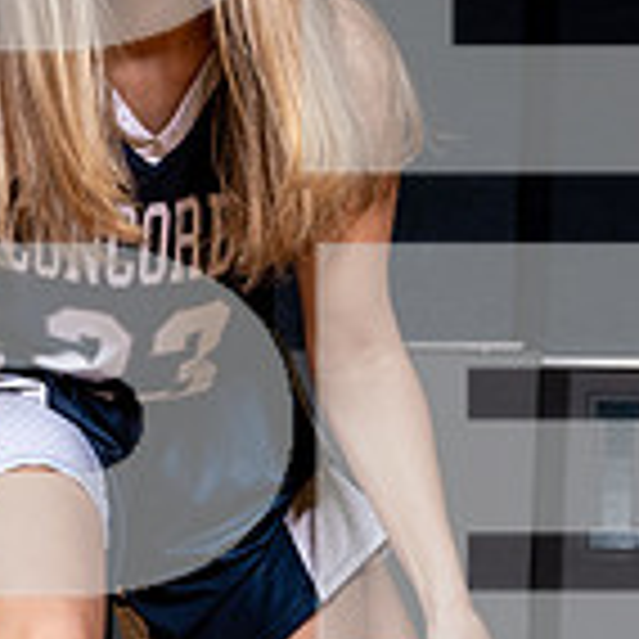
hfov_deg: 10.8
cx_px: -474
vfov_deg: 11.4
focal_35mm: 152
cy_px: 660
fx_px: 3174
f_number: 10
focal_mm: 36
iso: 250
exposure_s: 1/125
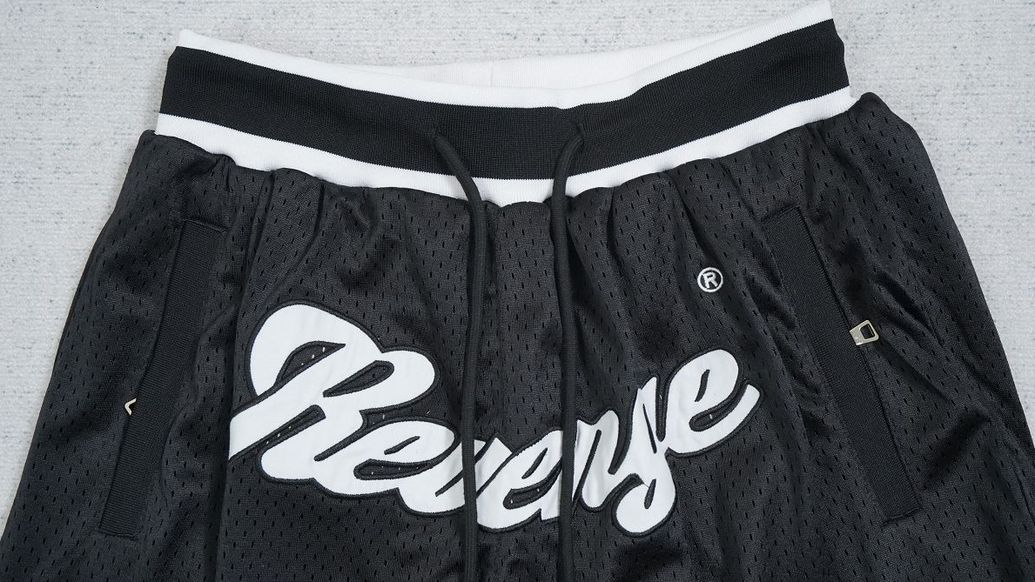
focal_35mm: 37
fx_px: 1015
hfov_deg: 54.0
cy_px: 324
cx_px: 521
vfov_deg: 32.0
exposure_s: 1/100
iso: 1600
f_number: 10
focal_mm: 35
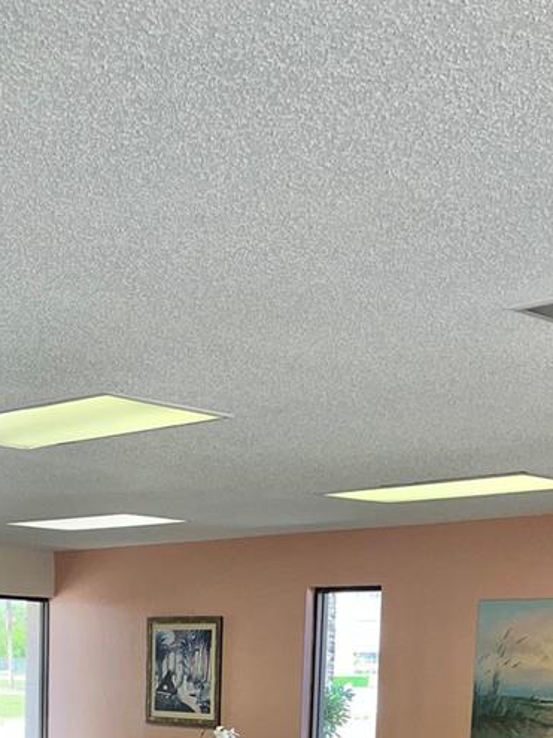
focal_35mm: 63
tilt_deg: -6.0
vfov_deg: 28.3
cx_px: 140
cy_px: 787
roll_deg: -1.3
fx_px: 1343
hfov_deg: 23.1
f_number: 1.6
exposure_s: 1/317
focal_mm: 5.1
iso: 32
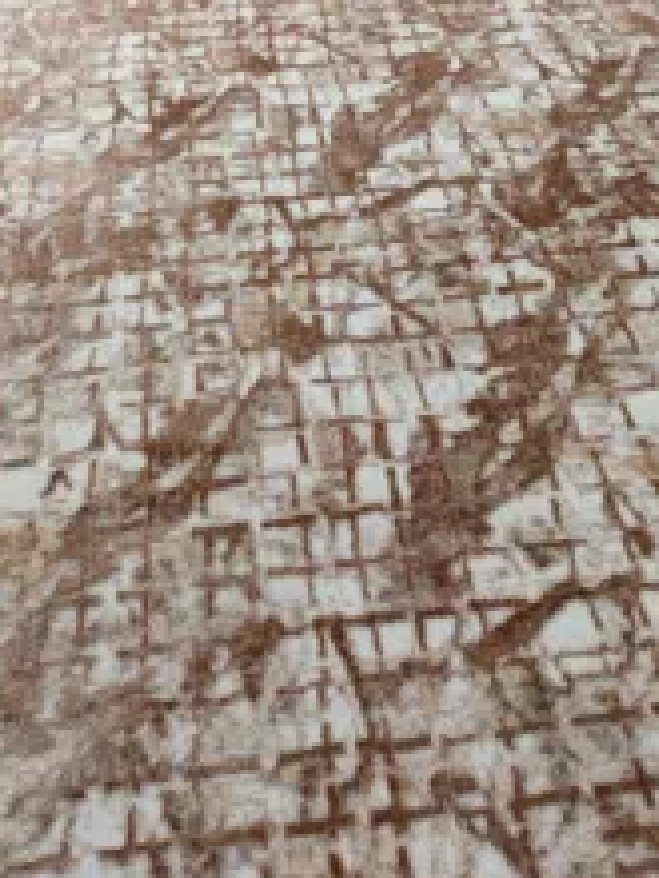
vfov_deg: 37.2
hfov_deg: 29.7
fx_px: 1244
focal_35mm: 49
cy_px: 144
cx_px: 355
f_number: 1.6
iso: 499
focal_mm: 4.11
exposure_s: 1/60
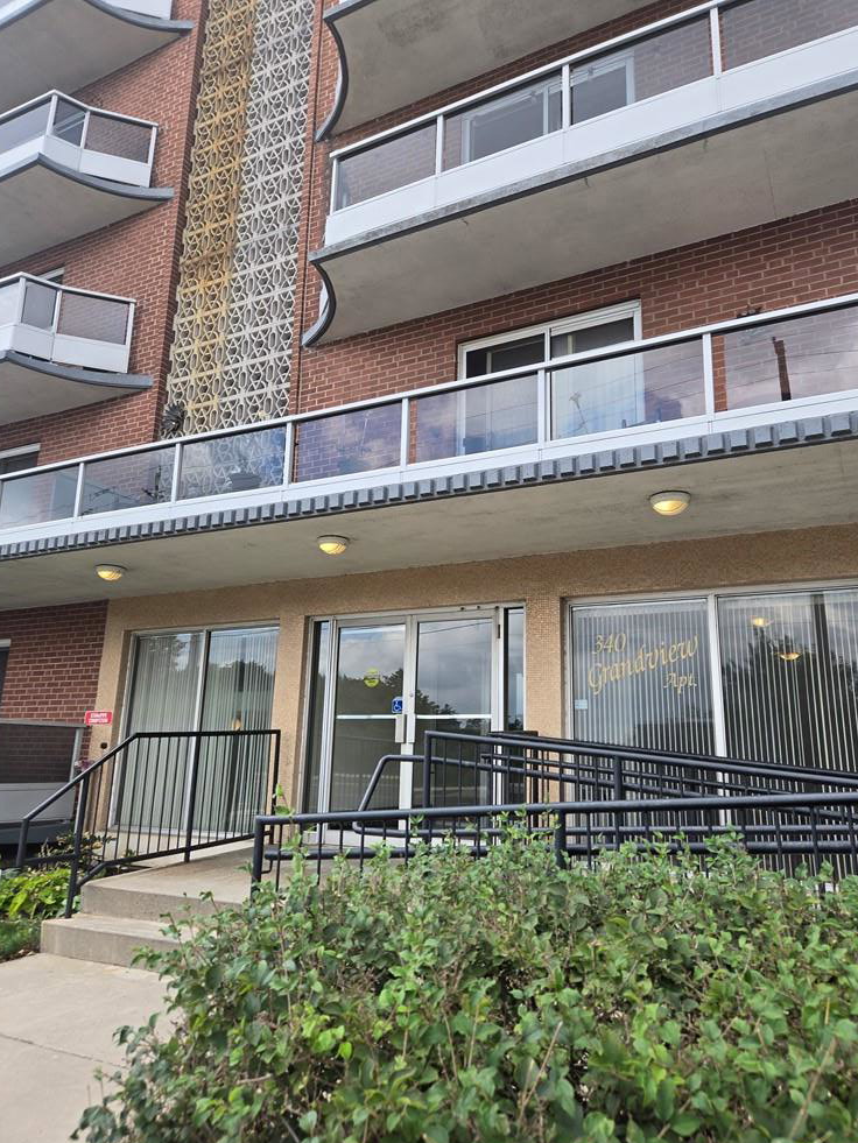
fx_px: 793
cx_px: 438
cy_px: 578
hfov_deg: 56.8
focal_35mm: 24
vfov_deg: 71.6
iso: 25
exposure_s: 1/405
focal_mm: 5.4
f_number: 1.8
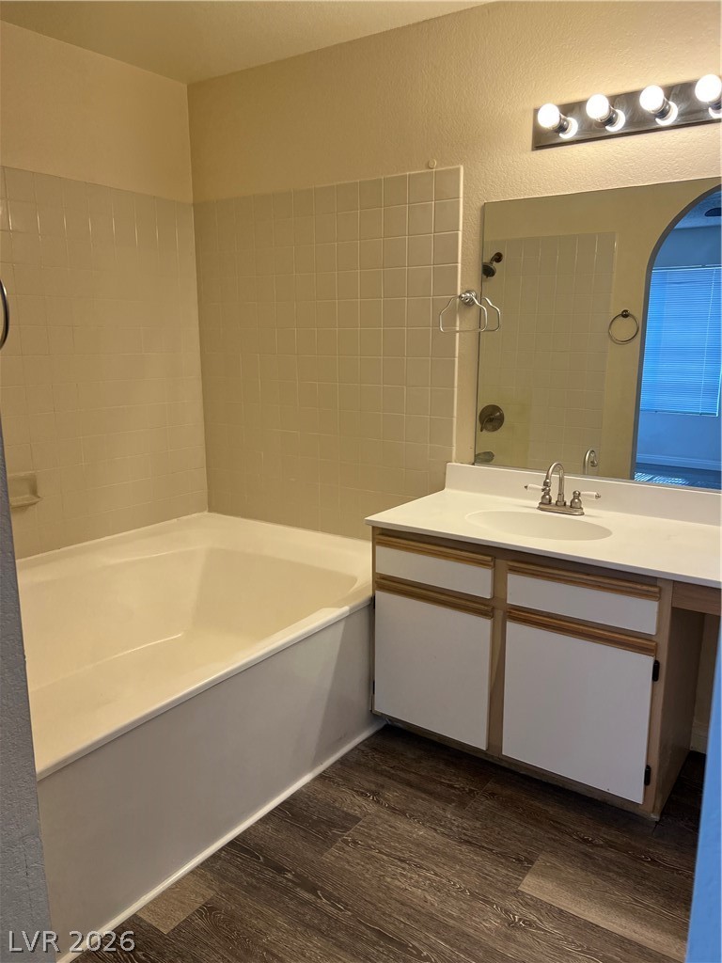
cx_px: 361
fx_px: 723
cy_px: 482
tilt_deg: -11.7
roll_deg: +2.7
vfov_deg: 67.3
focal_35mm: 26
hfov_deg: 53.1
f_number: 1.5
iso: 50
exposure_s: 1/120
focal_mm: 5.7
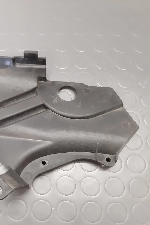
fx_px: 238
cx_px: 21
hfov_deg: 33.5
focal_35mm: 38
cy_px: 112
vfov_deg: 50.7
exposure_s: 1/25
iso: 400
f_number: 1.7
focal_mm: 3.93
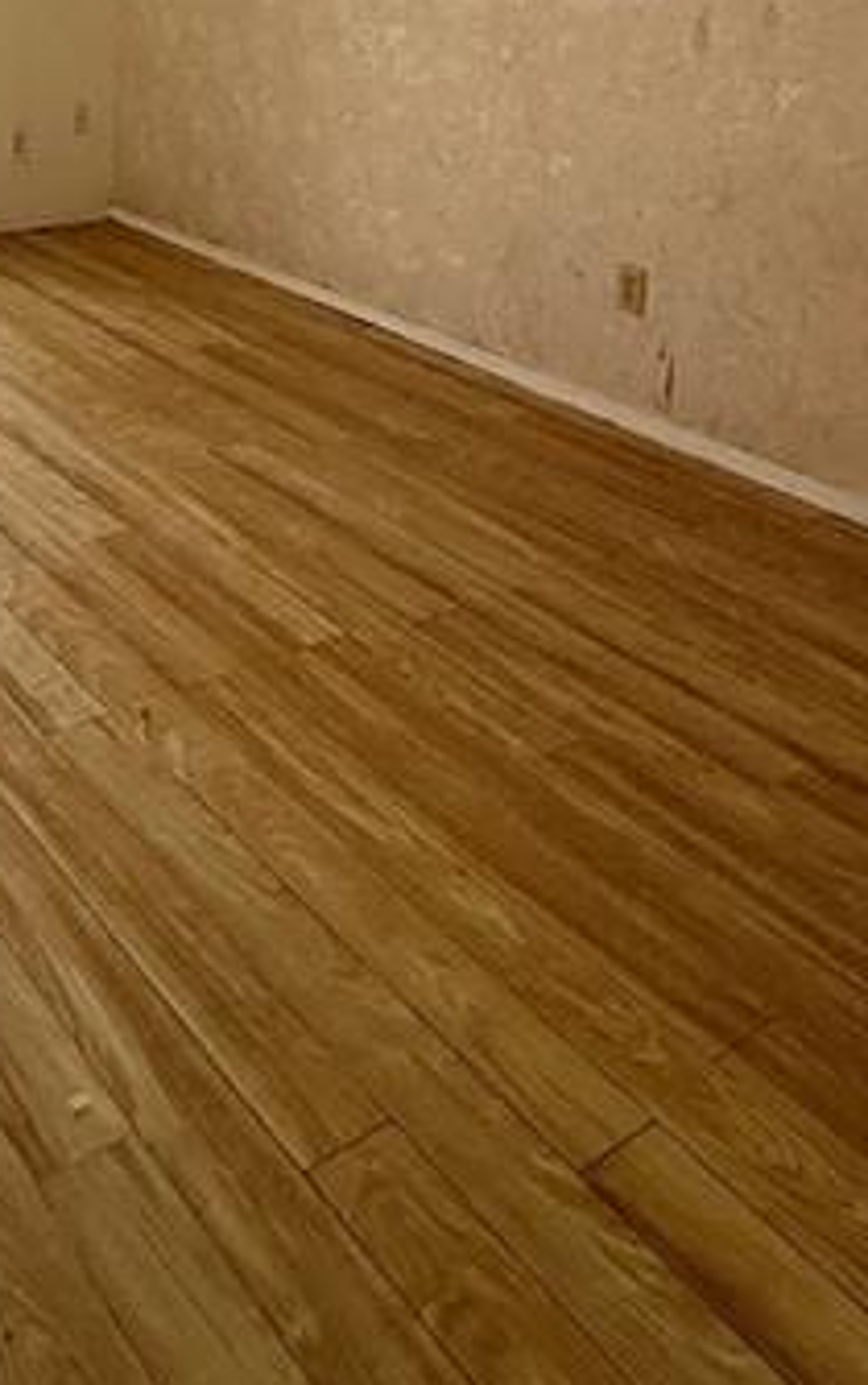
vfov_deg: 45.8
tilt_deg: -1.7
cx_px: -124
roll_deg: -0.4
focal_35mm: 34
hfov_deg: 32.2
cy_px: -54
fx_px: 1284
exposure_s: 1/209
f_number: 2.2
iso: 64
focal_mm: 2.22
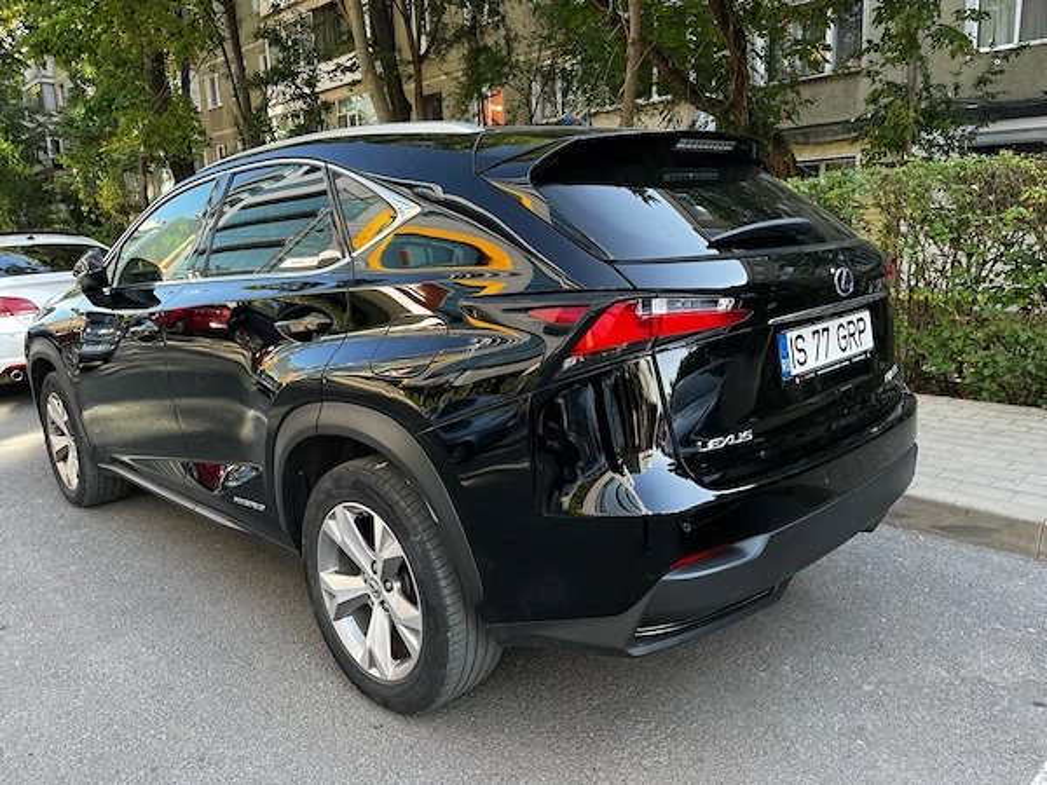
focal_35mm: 26
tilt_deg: -12.6
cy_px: 392
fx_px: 786
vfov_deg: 53.1
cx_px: 524
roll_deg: +1.3
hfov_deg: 67.3
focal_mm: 5.1
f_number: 1.6
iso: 50
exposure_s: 1/122
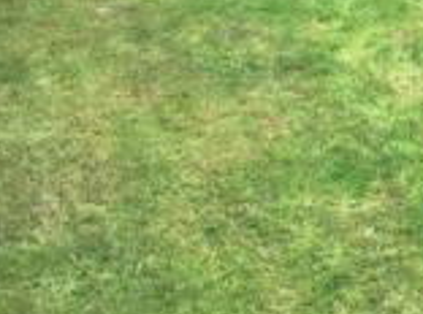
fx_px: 1511
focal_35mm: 124
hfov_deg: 15.3
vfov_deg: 11.1
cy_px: -245
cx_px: 519
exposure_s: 1/120
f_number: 2.4
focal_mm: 3.3
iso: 40
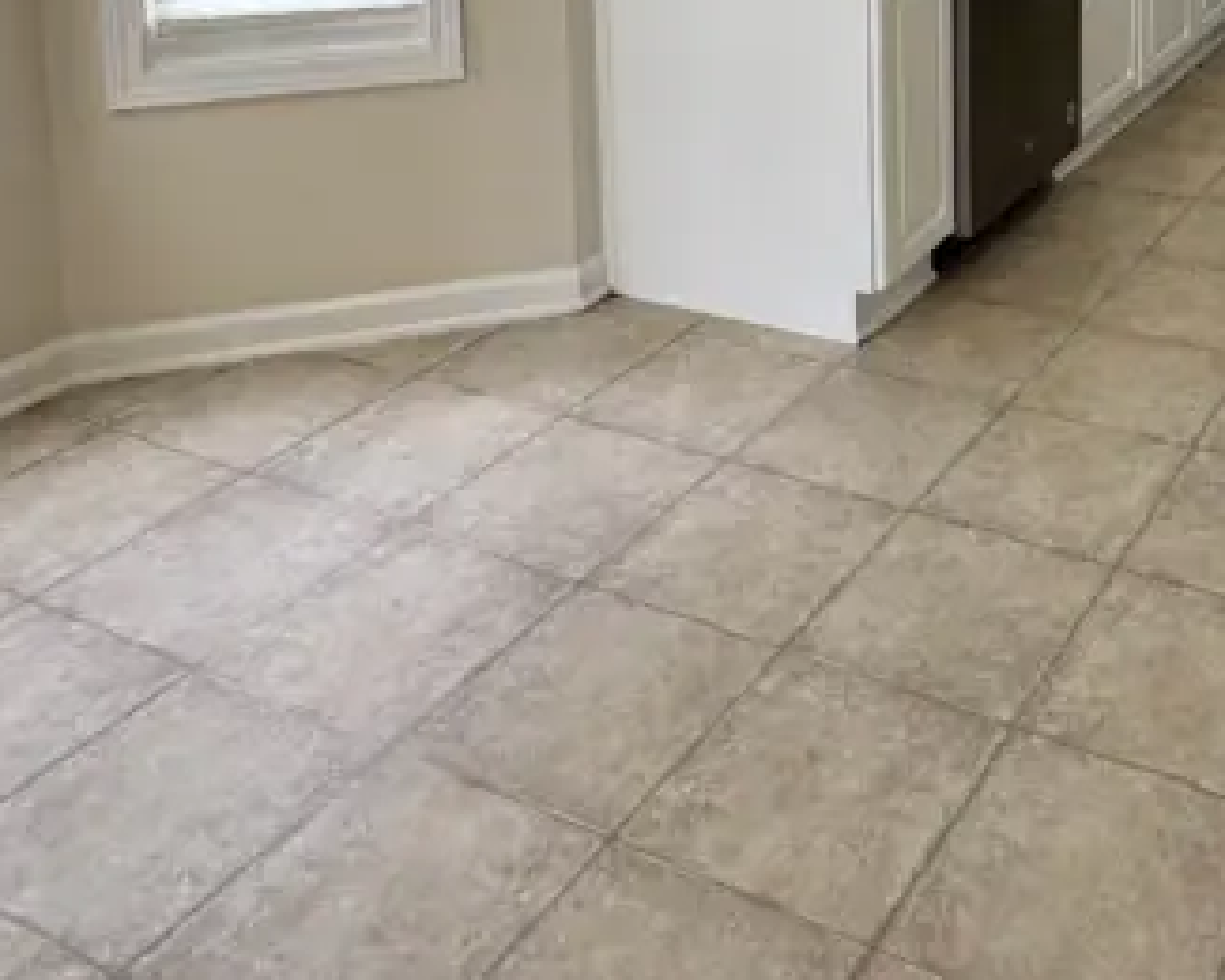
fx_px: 1559
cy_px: -188
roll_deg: +0.2
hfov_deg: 40.7
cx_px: 1021
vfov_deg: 30.0
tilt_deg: -7.2
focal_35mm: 43
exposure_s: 1/99
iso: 125
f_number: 2.2
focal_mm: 2.22
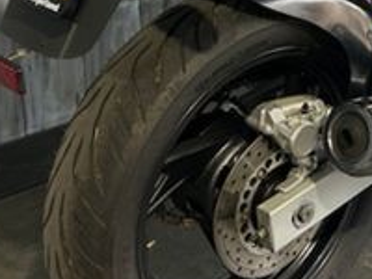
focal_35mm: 83
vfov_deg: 17.2
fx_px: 892
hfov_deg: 22.5
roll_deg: -2.5
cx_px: 391
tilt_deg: -15.8
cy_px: -30
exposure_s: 1/100
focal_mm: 5.7
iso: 100
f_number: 1.5
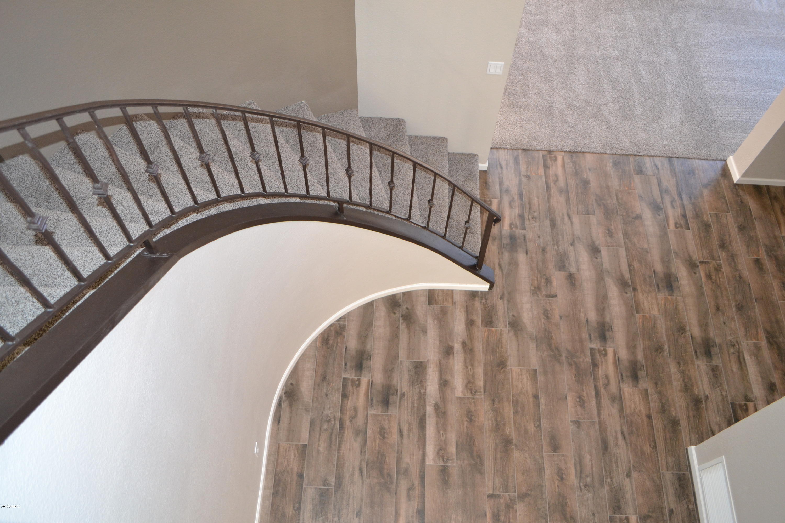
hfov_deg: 67.4
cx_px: 392
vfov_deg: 47.9
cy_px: 262
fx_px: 589
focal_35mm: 27
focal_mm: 18
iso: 1100
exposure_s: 1/60
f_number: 3.5
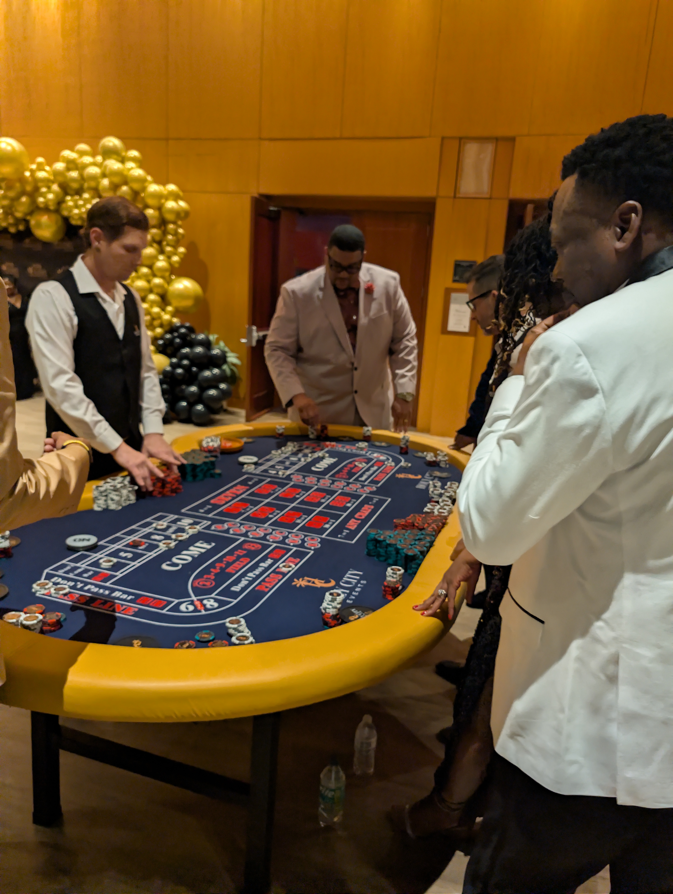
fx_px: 621
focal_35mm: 24
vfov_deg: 71.5
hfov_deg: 56.9
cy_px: 447
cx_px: 336
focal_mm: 6.9
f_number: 1.68
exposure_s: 1/120
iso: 747
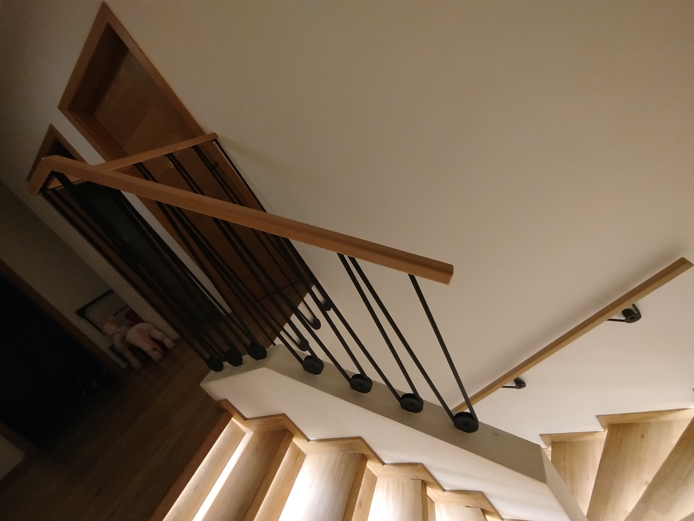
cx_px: 347
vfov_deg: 81.7
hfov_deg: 98.2
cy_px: 260
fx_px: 301
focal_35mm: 15
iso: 200
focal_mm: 1.65
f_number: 2.2
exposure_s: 1/33
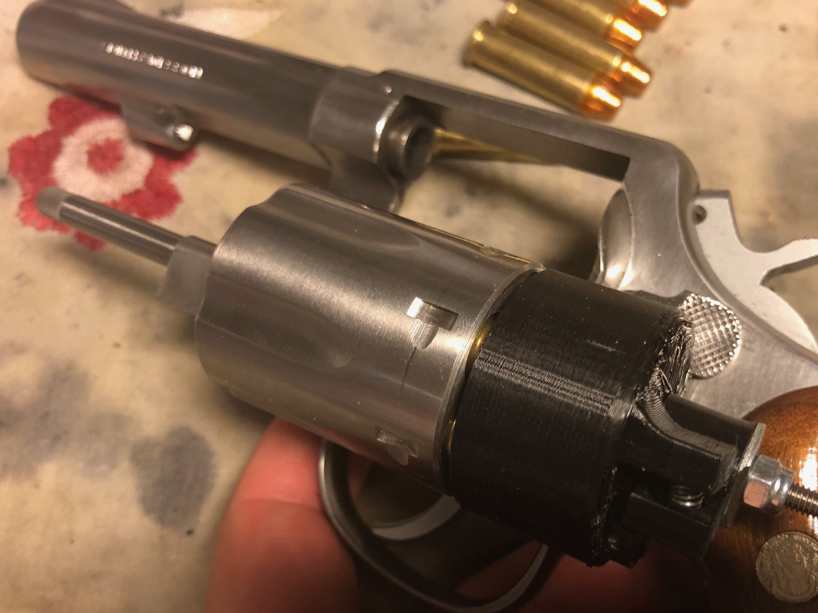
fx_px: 827
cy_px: 353
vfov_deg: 40.6
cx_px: 483
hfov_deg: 52.3
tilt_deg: -71.3
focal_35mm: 35
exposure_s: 1/17
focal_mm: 3.99
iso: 64
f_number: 1.8
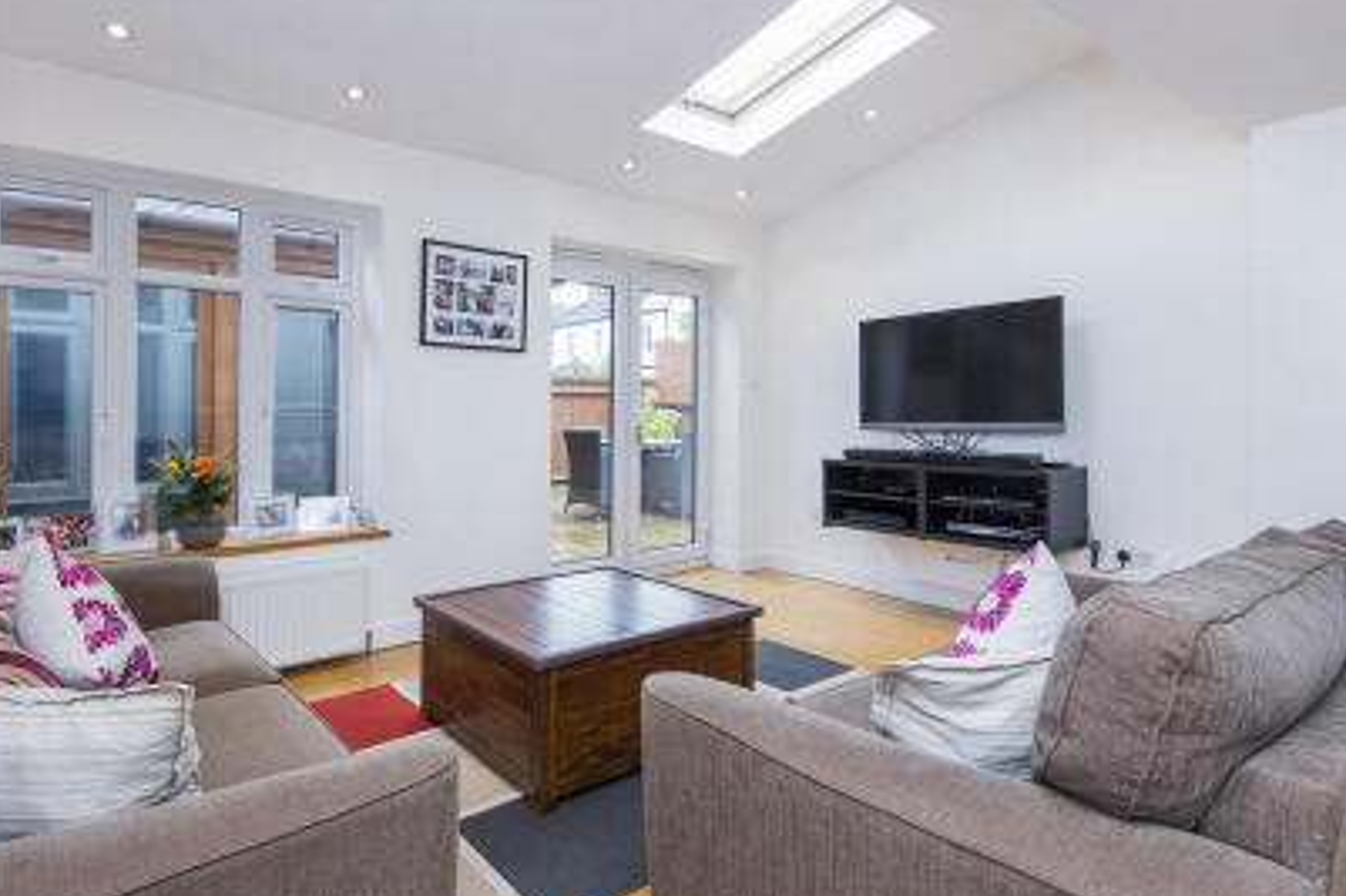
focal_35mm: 19
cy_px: 401
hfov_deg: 86.6
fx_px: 710
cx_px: 594
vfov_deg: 64.3
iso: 200
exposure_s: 1/13
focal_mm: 16
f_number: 8
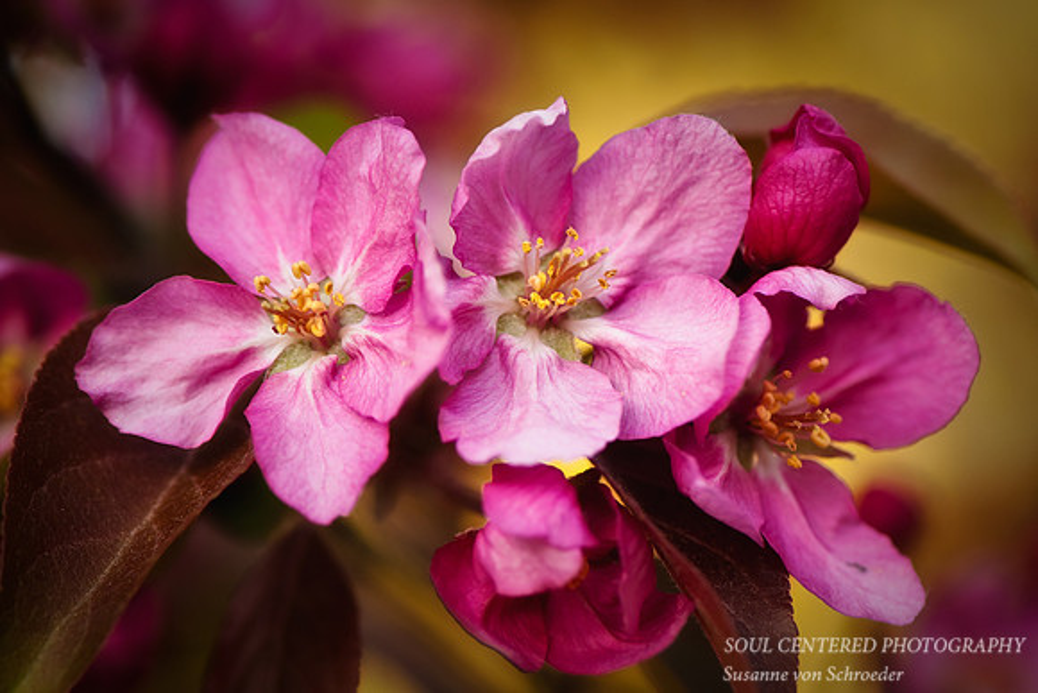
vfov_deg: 8.7
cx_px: 519
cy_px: 346
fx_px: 4542
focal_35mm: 158
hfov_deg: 13.0
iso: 200
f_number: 5.6
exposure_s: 1/125
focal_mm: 105
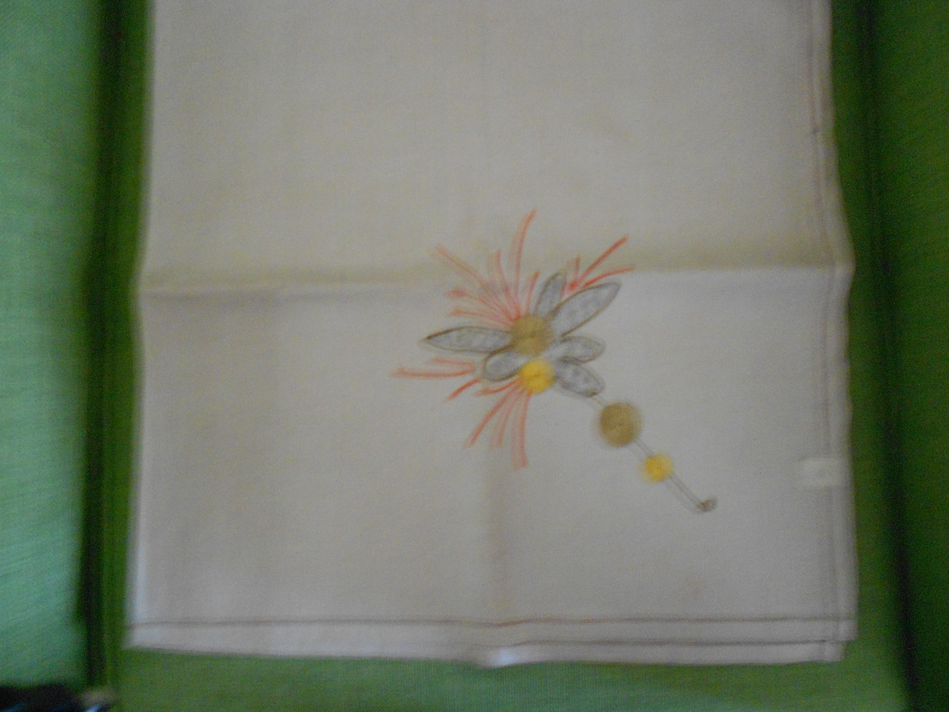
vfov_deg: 53.1
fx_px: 713
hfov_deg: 67.3
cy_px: 356
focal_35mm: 26
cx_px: 474
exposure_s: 1
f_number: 3.2
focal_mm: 4.6
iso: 500
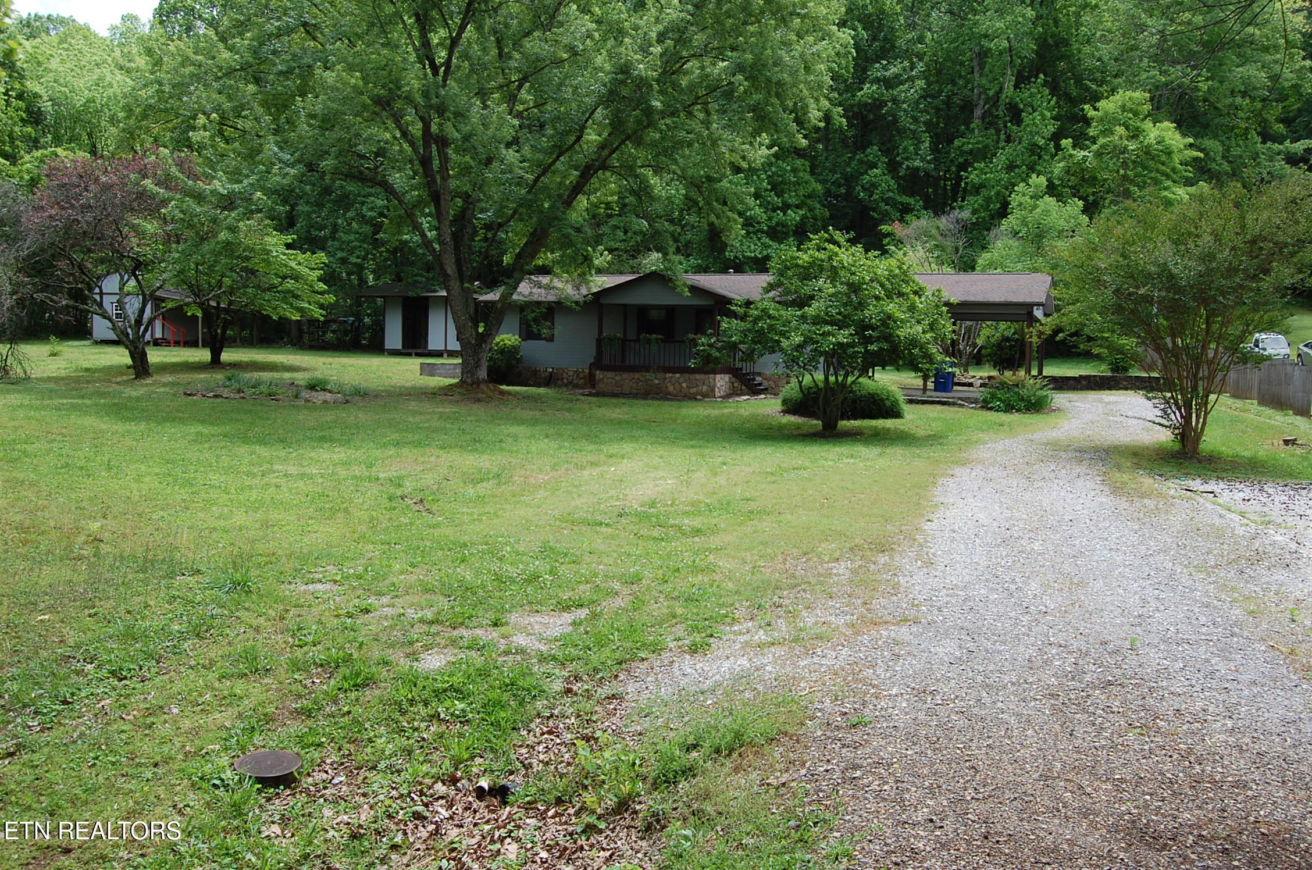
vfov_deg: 43.5
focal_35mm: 30
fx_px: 1091
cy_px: 435
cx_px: 656
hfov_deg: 62.0
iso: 200
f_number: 7.1
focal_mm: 20
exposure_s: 1/200
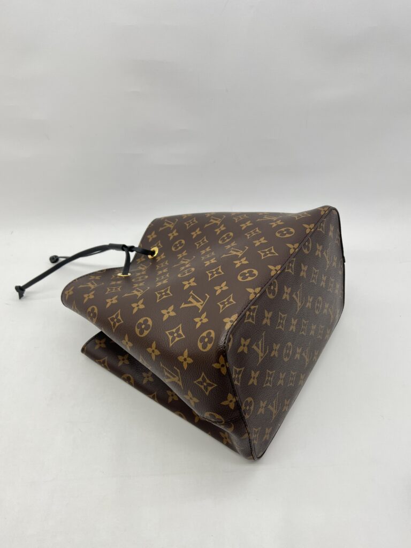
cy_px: 274
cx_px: 206
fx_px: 412
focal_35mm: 26
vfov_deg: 67.3
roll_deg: -0.5
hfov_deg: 53.1
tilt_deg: -44.5
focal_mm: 5.7
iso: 32
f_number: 1.5
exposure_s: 1/108
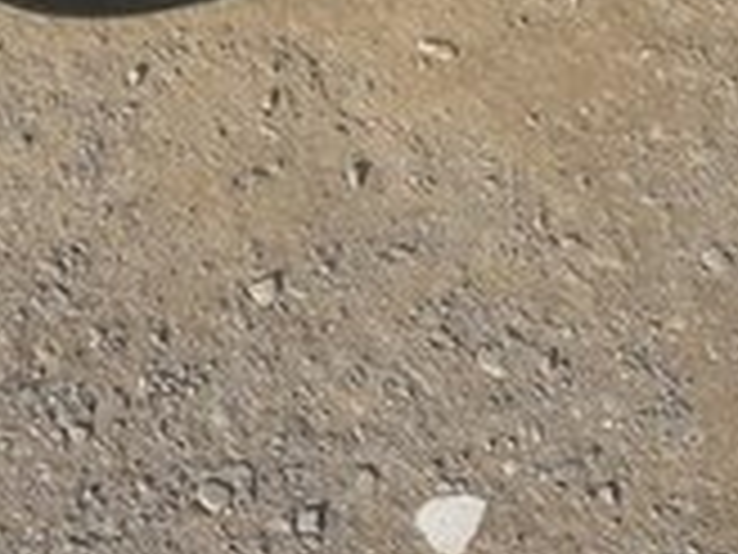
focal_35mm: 113
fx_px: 2409
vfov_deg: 12.4
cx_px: 171
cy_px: -300
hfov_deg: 17.3
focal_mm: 3.7
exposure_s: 1/1471
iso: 40
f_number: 1.9
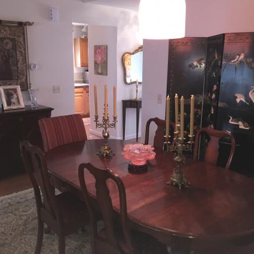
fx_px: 291
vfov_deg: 47.2
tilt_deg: -12.4
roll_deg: -1.0
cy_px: 125
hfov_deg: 47.2
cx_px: 133
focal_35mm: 35
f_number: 2.2
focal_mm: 4.15
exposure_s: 1/30
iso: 160
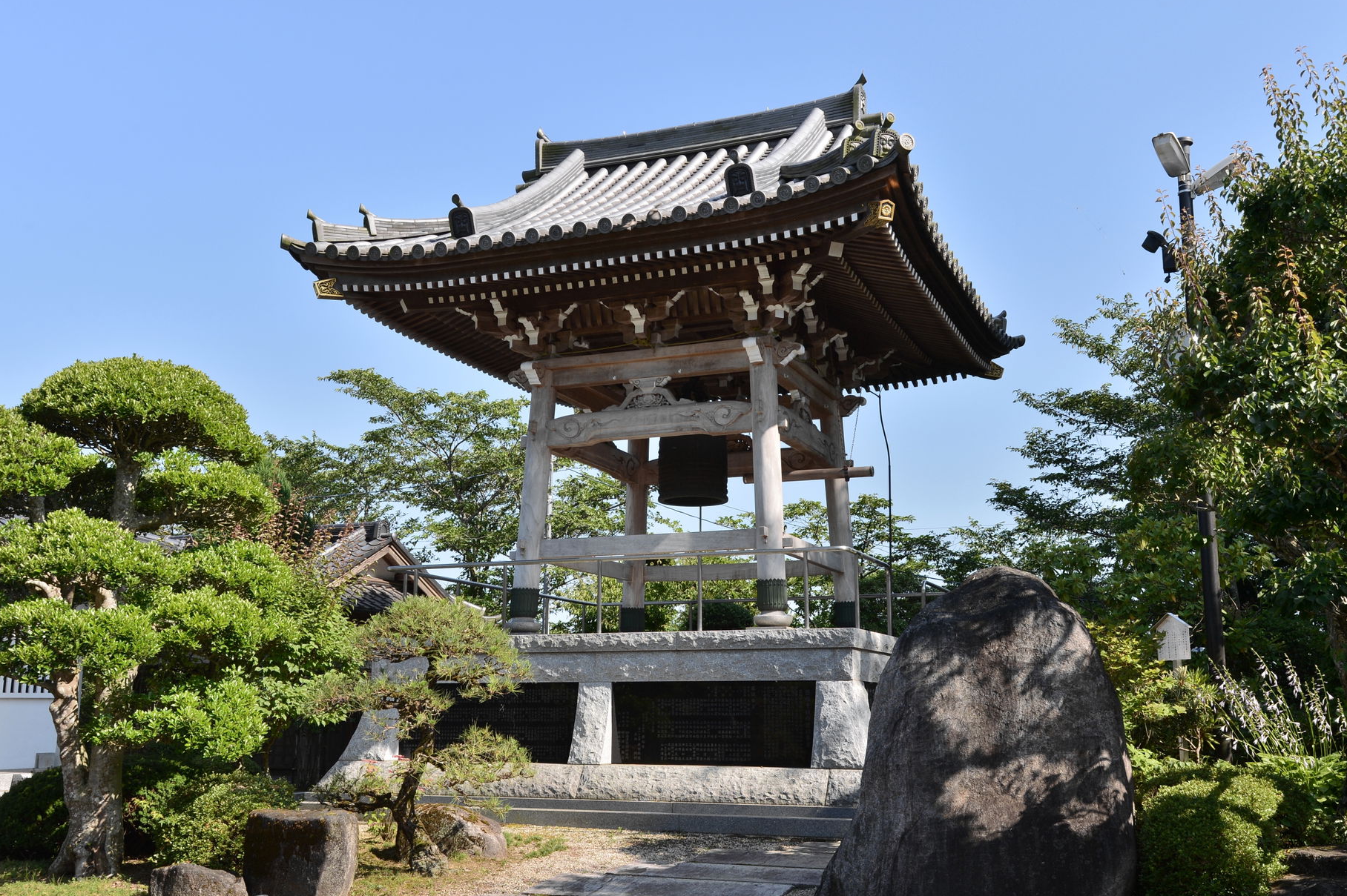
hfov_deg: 51.9
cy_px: 469
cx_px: 698
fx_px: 1384
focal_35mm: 37
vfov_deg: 35.9
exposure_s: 1/160
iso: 200
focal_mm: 35
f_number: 10
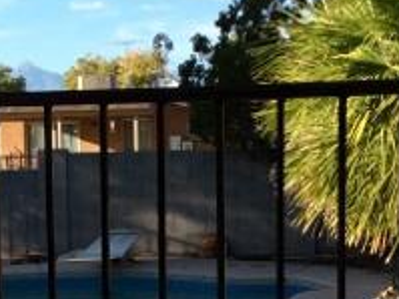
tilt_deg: -5.9
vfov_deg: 14.2
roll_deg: +1.8
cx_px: 42
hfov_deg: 18.8
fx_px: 1187
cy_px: 257
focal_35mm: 103
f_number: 2.4
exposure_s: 1/773
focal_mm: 3.3
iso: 32
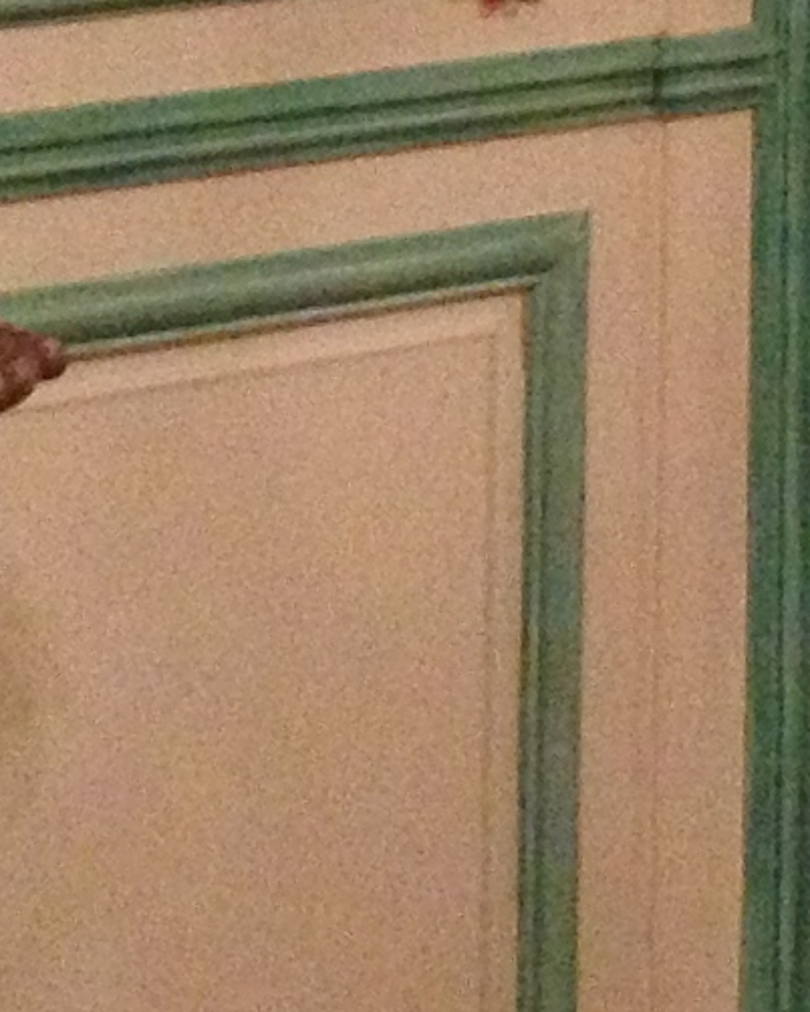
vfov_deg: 8.3
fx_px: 6648
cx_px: 2503
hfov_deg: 6.3
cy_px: -895
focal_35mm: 222
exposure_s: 1/15
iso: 400
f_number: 2.4
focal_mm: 4.28
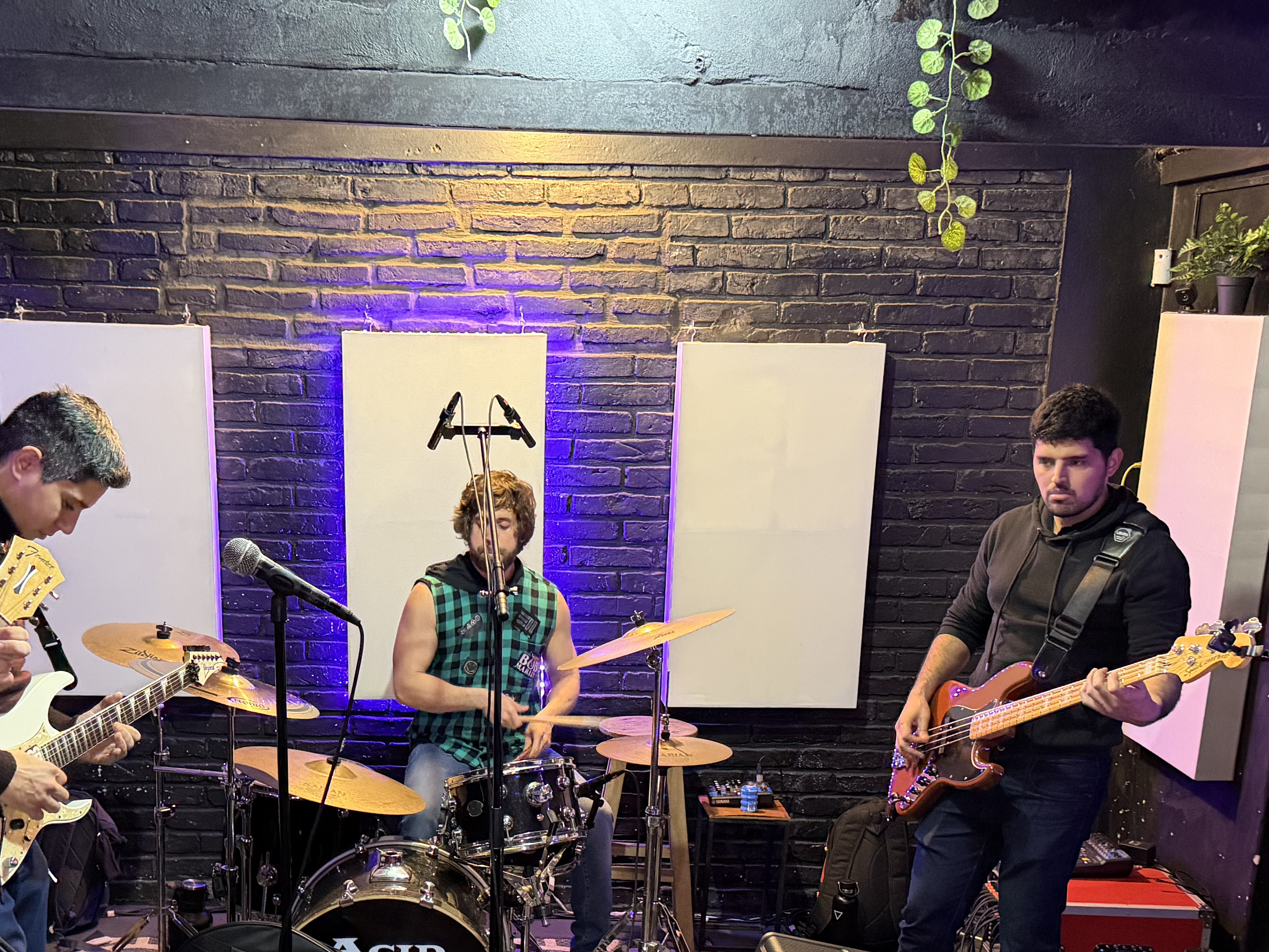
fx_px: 1613
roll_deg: -2.4
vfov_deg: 32.1
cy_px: 738
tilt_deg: -14.6
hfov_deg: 42.8
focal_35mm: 44
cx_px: 530
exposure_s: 1/33
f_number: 1.78
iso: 800
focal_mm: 6.76
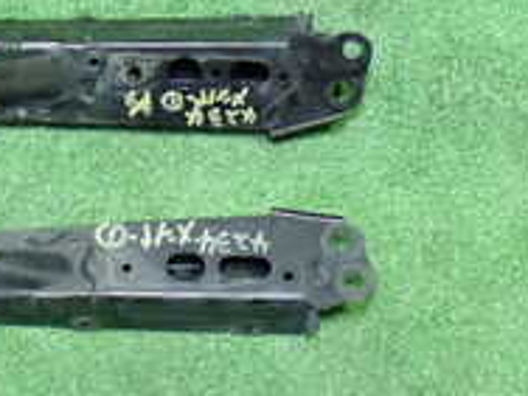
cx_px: 84
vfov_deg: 11.9
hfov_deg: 16.1
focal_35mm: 121
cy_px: -140
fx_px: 1846
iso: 800
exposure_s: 1/25
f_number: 2.7
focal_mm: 6.83
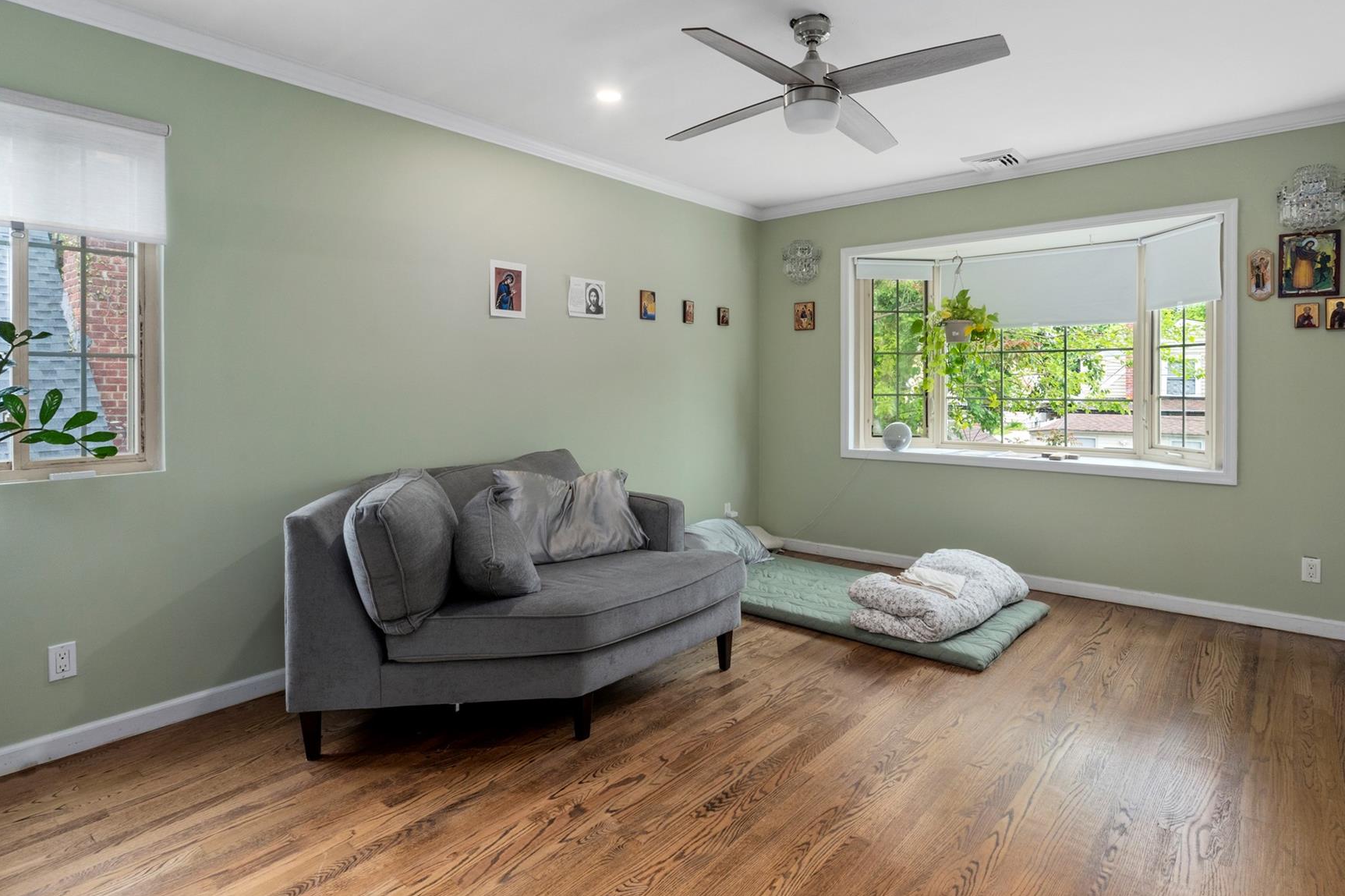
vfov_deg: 64.3
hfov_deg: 86.8
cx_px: 709
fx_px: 710
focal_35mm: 19
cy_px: 388
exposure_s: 1/3
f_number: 14
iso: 800
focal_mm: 16
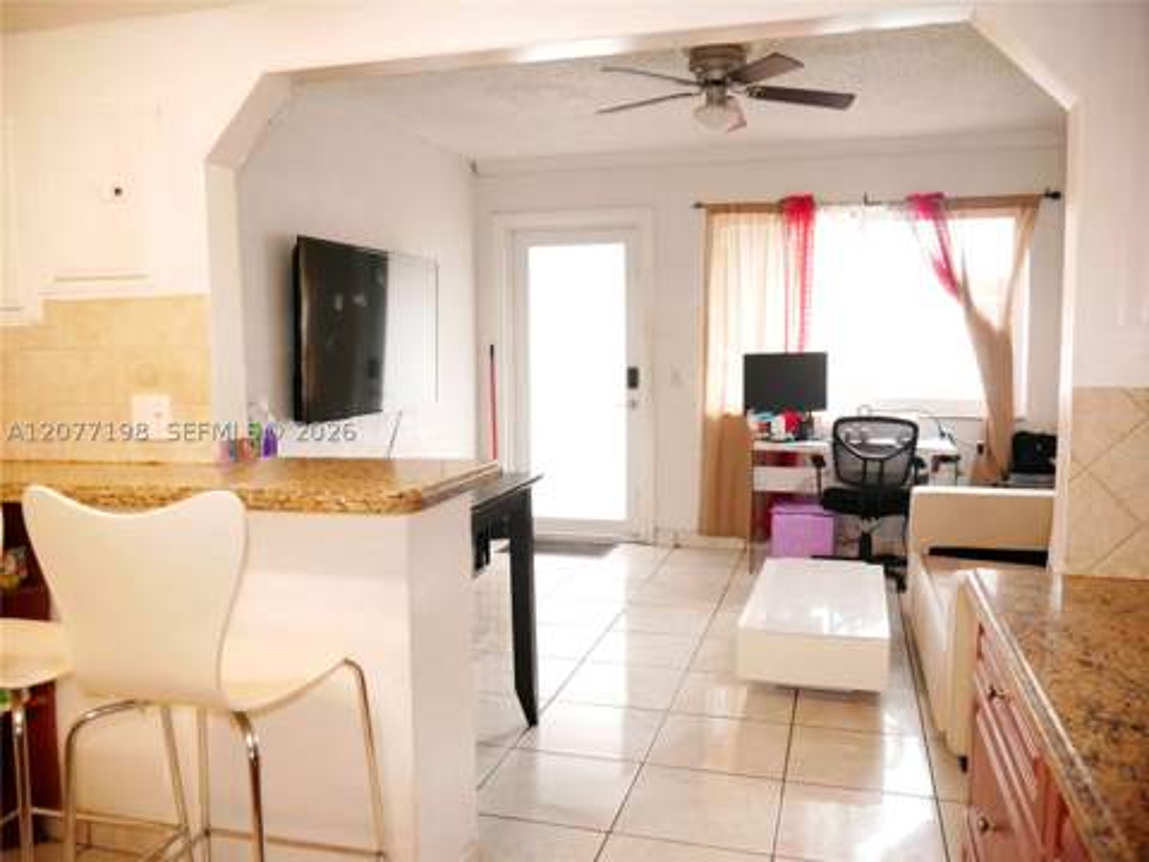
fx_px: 929
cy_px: 431
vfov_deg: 49.7
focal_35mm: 28
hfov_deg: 63.4
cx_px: 574
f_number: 3.5
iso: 3200
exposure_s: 1/160
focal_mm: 14
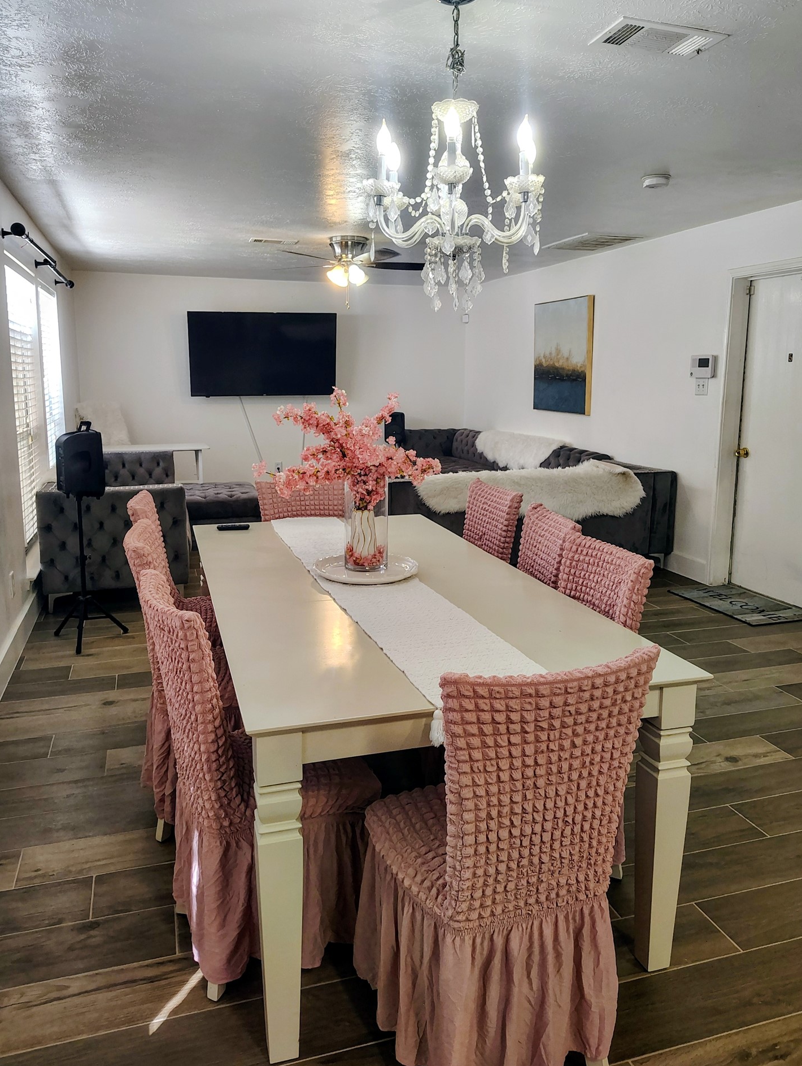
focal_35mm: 26
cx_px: 396
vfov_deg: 67.2
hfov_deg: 53.2
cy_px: 503
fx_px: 801
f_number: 1.8
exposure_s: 1/120
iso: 913
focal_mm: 5.56
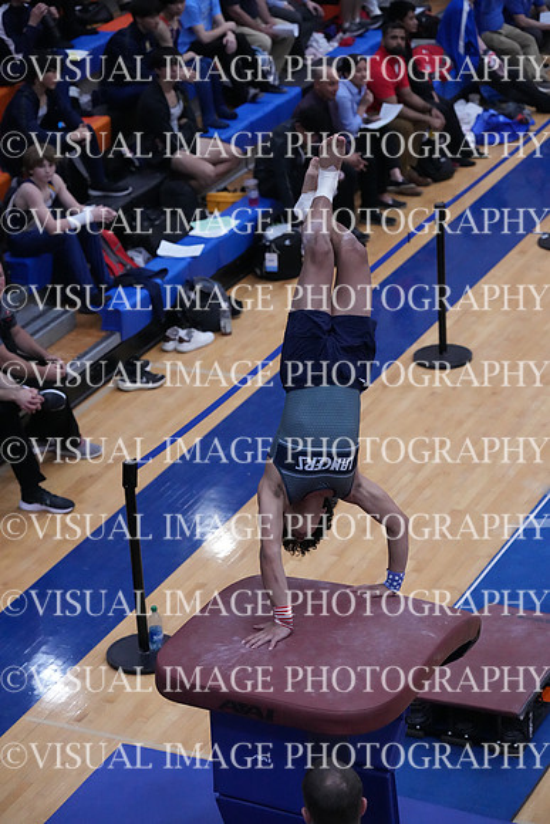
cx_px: 275
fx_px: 2199
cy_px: 412
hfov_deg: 14.3
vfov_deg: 21.2
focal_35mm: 96
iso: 10000
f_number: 4
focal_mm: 96
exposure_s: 1/1000
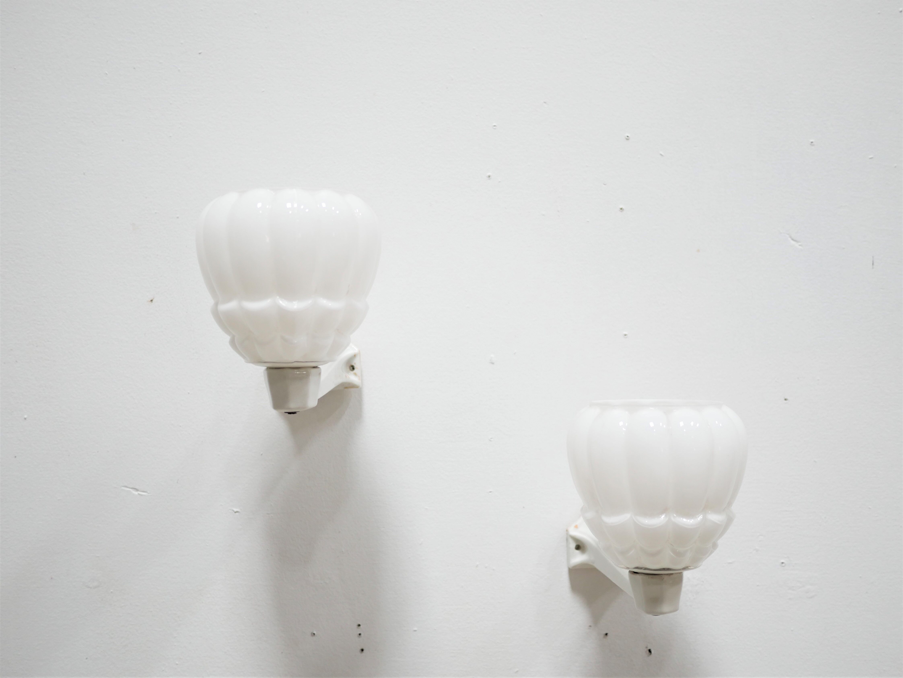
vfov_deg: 36.0
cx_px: 452
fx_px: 1044
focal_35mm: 40
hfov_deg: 46.8
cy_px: 339
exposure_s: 1/60
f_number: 1.7
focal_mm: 20
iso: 400
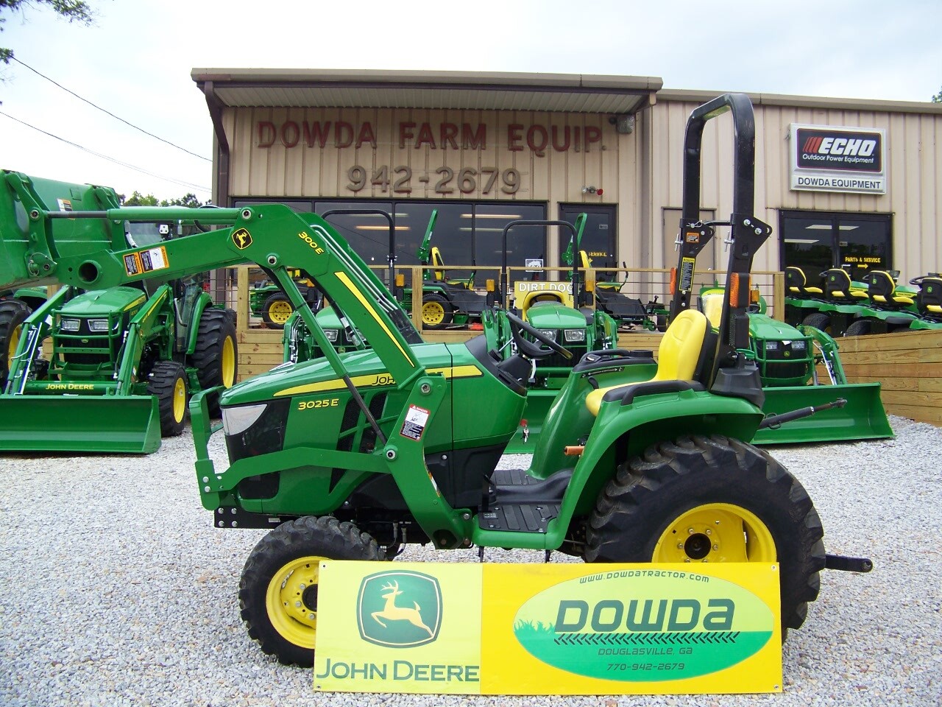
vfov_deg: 39.7
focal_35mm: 36
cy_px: 354
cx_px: 471
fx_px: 980
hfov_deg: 51.4
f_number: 2.8
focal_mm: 5.85
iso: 64
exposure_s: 1/250
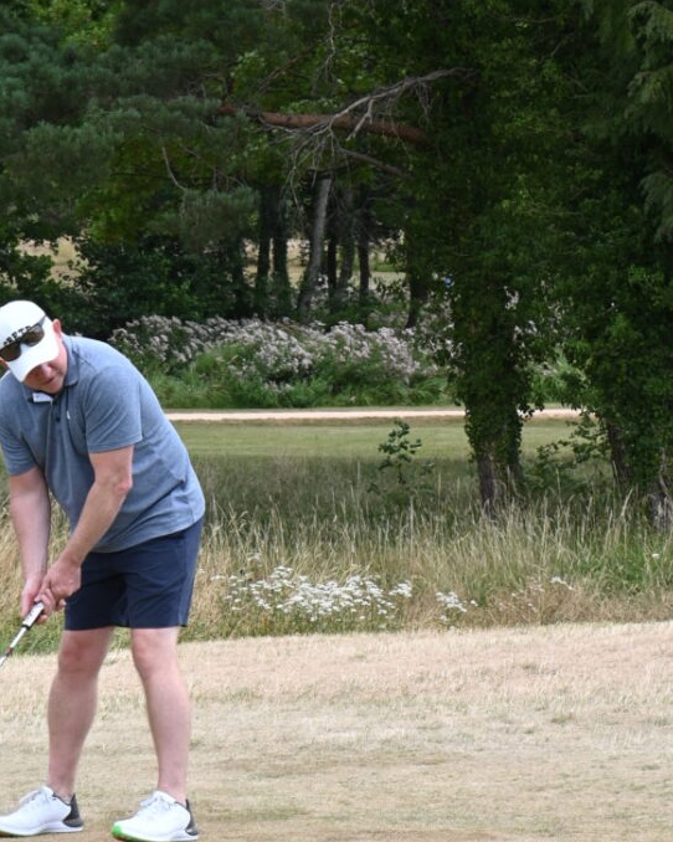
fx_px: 4957
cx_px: 410
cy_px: 150
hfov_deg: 7.8
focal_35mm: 199
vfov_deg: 9.7
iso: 200
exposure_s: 1/100
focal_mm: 70
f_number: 13
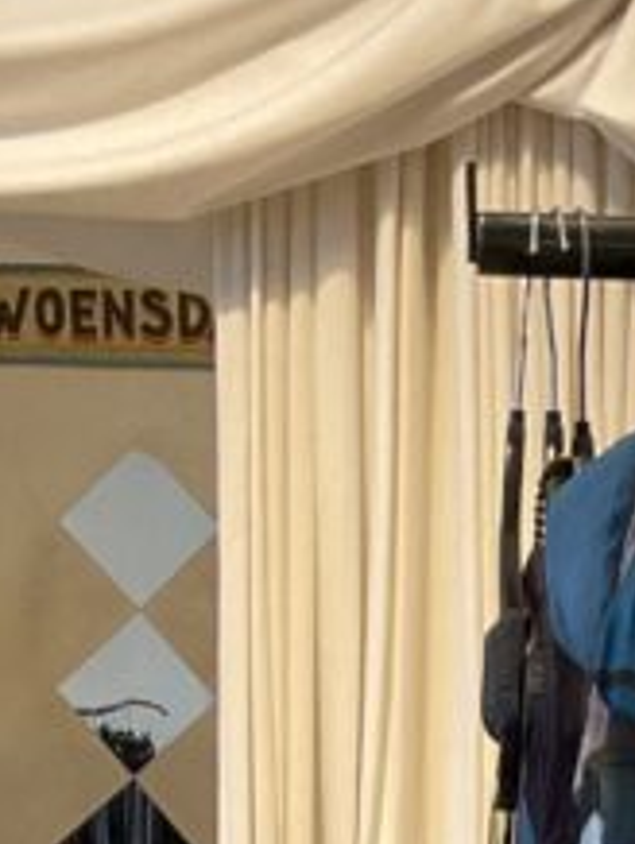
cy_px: 1506
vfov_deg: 13.1
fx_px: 3320
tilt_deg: -15.0
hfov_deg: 10.9
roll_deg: -0.8
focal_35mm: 136
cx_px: 546
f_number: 1.8
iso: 160
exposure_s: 1/50
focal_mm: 3
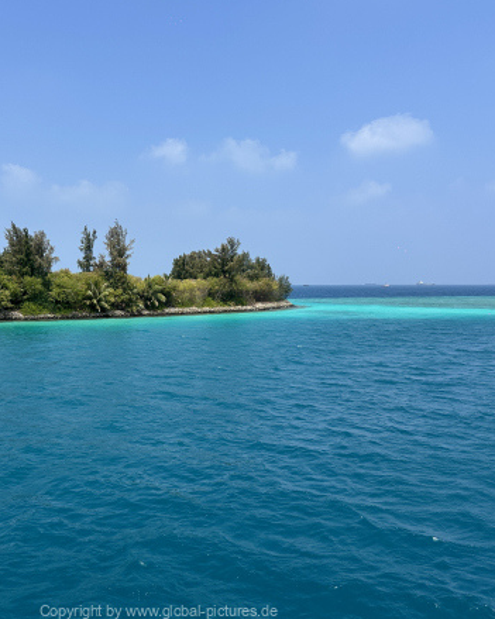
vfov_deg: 55.7
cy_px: 309
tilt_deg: -4.8
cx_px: 159
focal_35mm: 32
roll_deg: +0.8
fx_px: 586
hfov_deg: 45.0
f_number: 1.78
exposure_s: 1/5263
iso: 80
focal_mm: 6.86
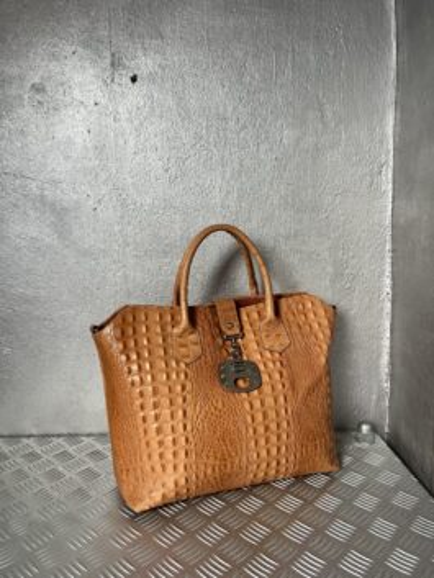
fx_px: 434
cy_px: 289
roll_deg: +0.5
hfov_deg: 53.1
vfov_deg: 67.3
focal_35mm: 26
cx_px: 217
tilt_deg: -9.0
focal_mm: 5.7
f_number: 1.5
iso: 125
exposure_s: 1/88
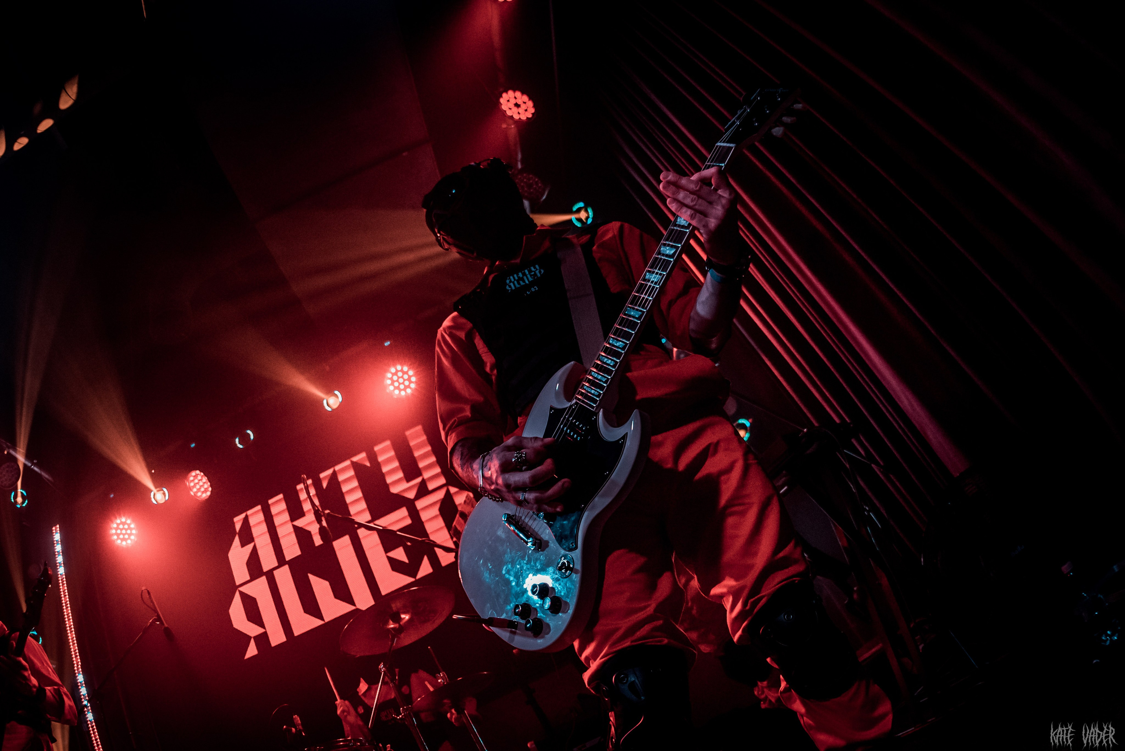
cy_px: 378
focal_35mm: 21
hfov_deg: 80.8
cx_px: 639
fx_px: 656
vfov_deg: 59.6
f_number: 3.2
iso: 3200
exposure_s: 1/500
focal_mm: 15
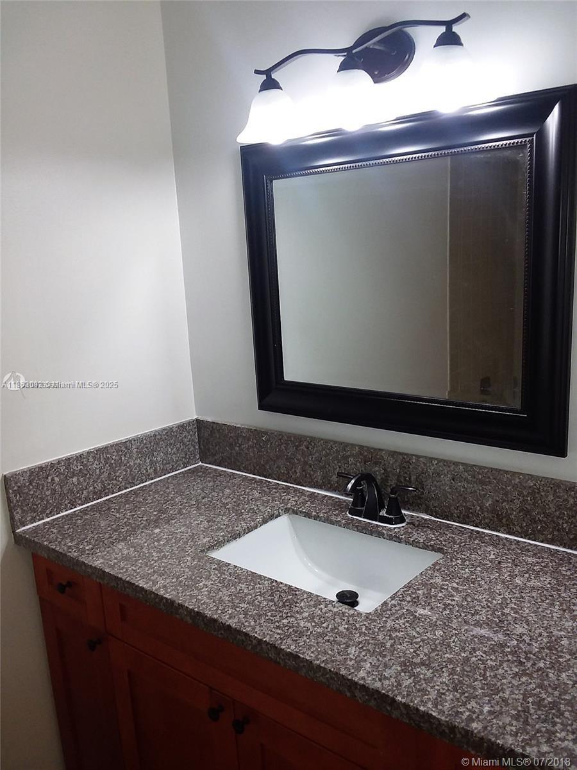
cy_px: 385
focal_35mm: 29
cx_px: 288
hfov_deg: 48.2
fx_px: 645
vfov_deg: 61.7
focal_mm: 2.47
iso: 50
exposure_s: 1/60
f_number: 1.9
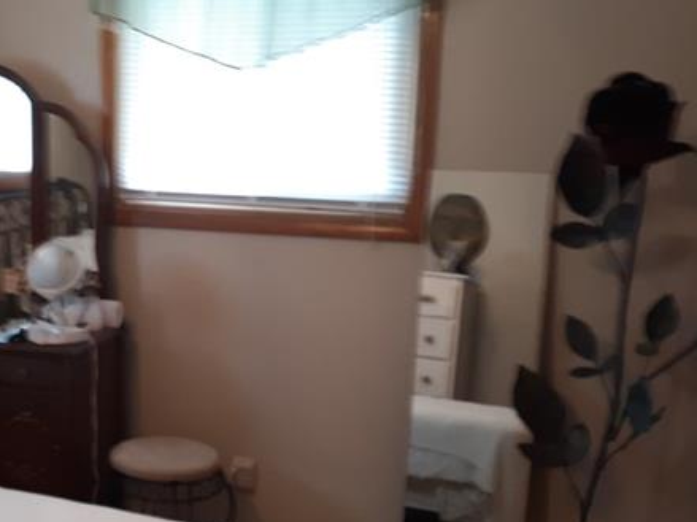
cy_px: 347
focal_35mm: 51
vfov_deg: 28.4
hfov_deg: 36.1
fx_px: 1027
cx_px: 125
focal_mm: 3.7
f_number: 1.7
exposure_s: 1/30
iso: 200
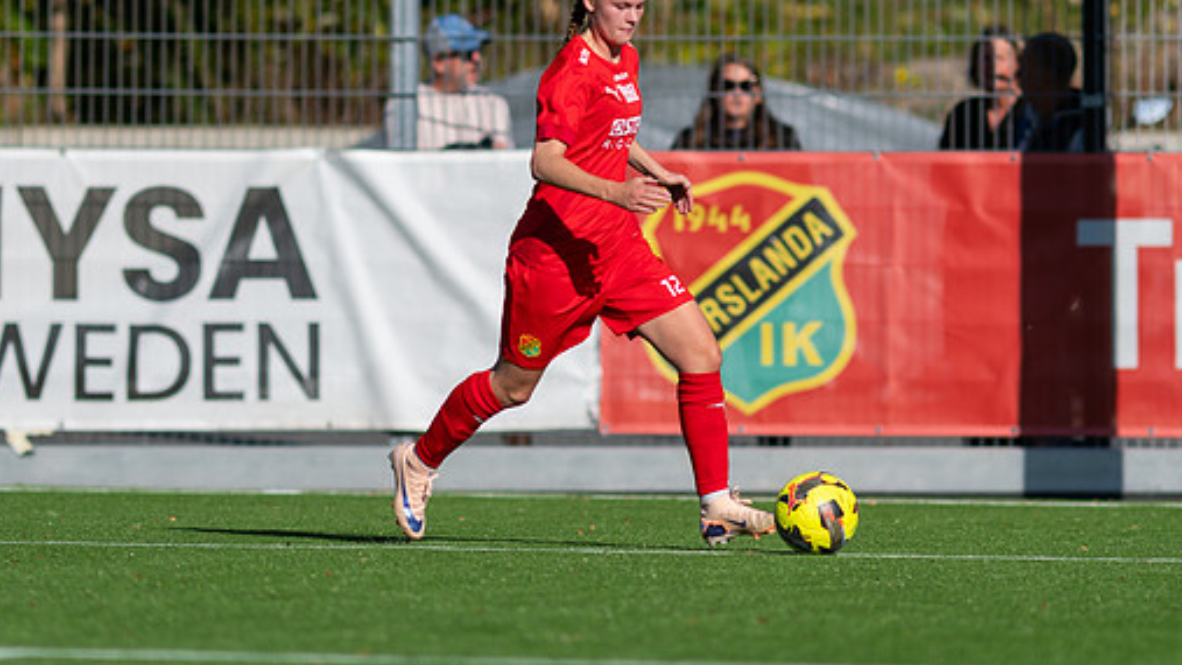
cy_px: 220
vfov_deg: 2.2
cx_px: 515
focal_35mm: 562
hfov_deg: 3.8
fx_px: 17611
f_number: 3.2
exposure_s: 1/2000
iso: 100
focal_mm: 300
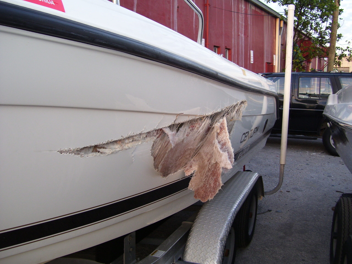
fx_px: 376
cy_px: 132
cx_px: 176
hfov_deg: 50.1
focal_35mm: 37
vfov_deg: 38.7
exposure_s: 1/60
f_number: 2.7
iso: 80
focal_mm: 6
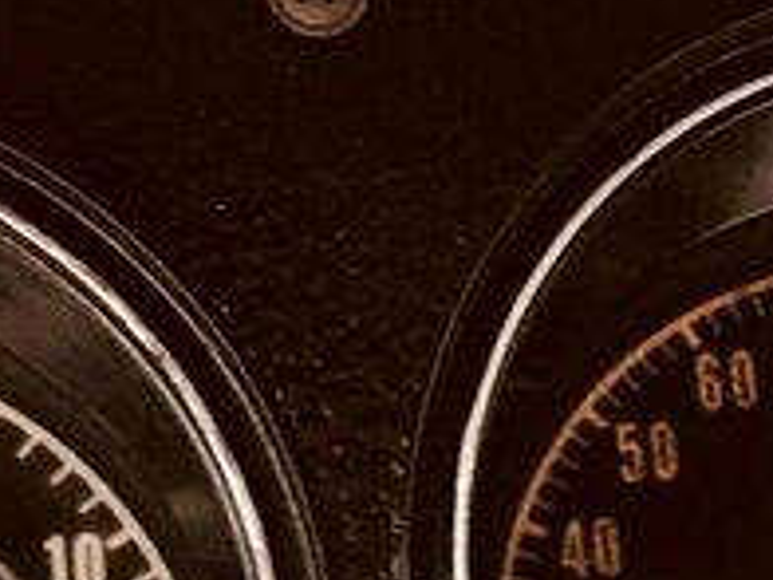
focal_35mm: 171
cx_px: 1215
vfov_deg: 8.6
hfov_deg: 11.0
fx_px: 3819
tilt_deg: -22.3
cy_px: 734
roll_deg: +0.5
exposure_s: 1/101
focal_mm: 3.99
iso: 20
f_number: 1.8
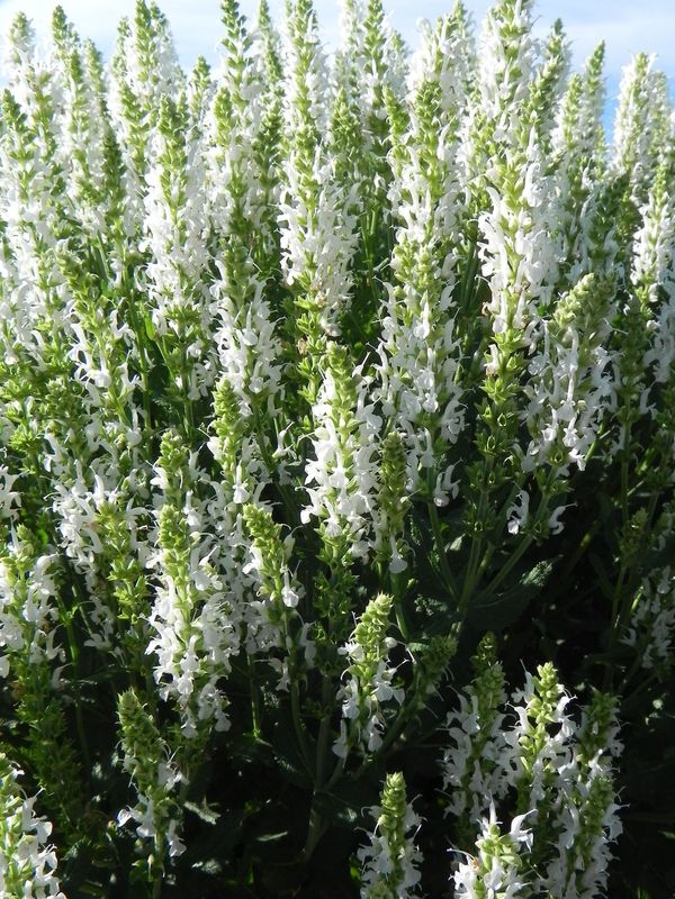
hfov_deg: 42.9
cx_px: 338
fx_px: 858
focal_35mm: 33
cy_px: 450
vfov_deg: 55.4
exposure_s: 1/343
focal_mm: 5.9
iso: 160
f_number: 6.3
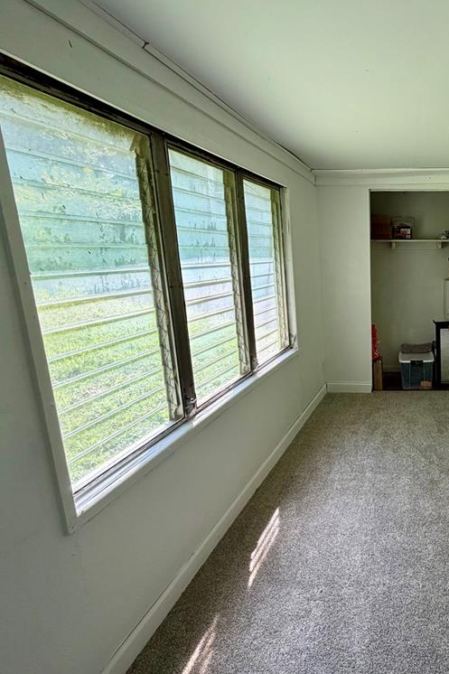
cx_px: 405
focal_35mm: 20
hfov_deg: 54.0
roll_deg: -0.1
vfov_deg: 84.0
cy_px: 335
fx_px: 374
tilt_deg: -12.2
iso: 100
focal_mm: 2.22
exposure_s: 1/121
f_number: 2.2
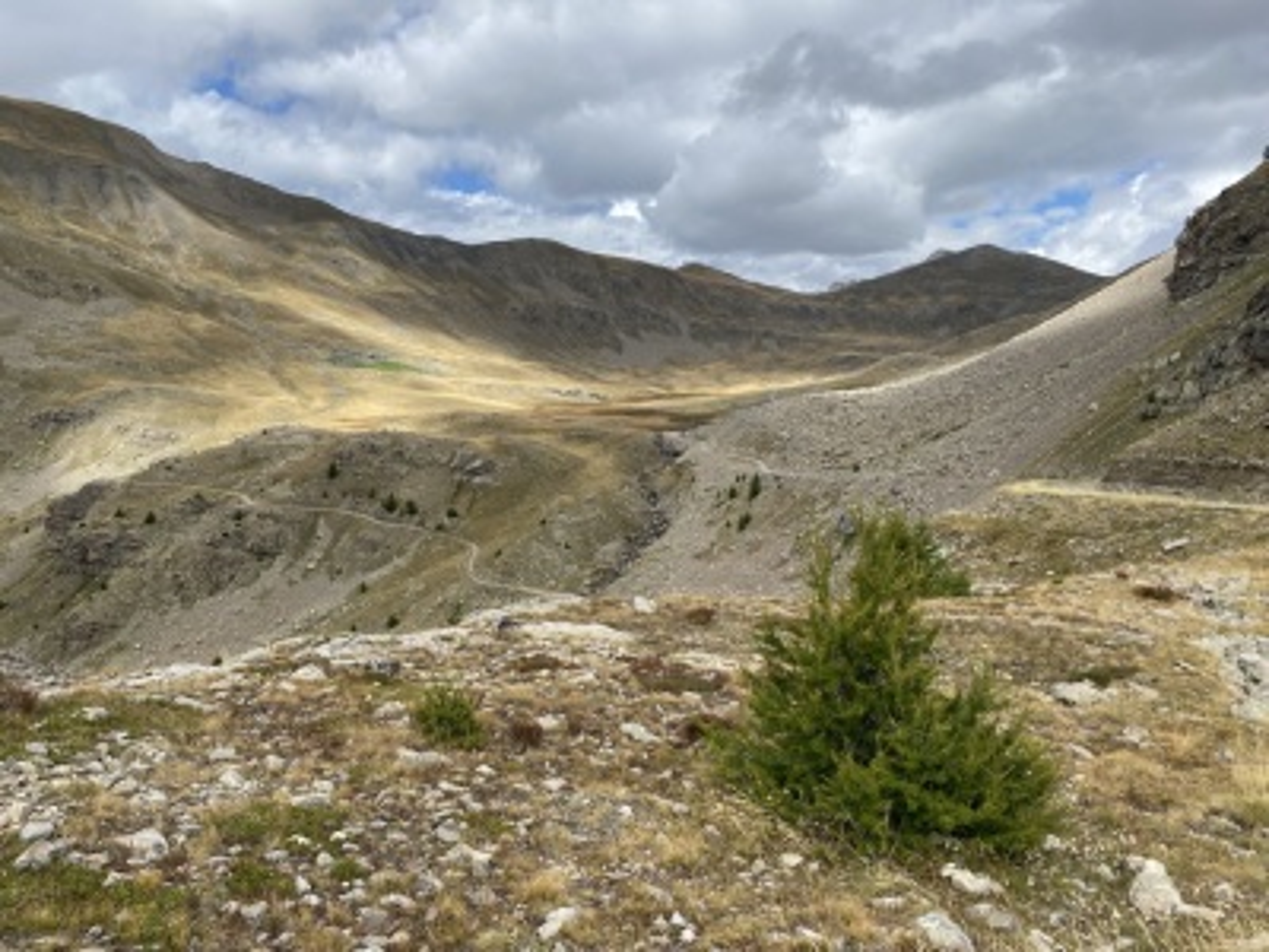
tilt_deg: -7.2
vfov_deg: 53.1
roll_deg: -1.6
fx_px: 953
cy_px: 476
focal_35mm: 26
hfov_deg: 67.3
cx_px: 634
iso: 32
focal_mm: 4.25
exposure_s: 1/3497
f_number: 1.8
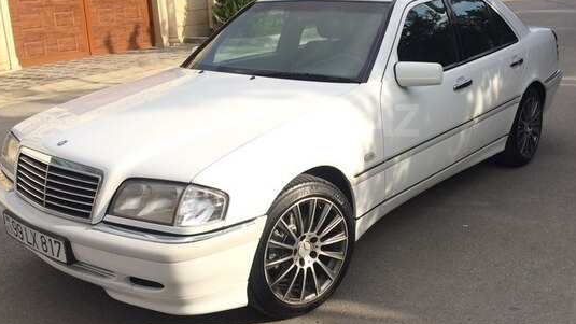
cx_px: 309
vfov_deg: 30.3
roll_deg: +3.0
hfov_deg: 51.6
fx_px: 596
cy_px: 120
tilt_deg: -15.0
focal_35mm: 39
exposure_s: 1/1466
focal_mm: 4.15
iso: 32
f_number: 2.2
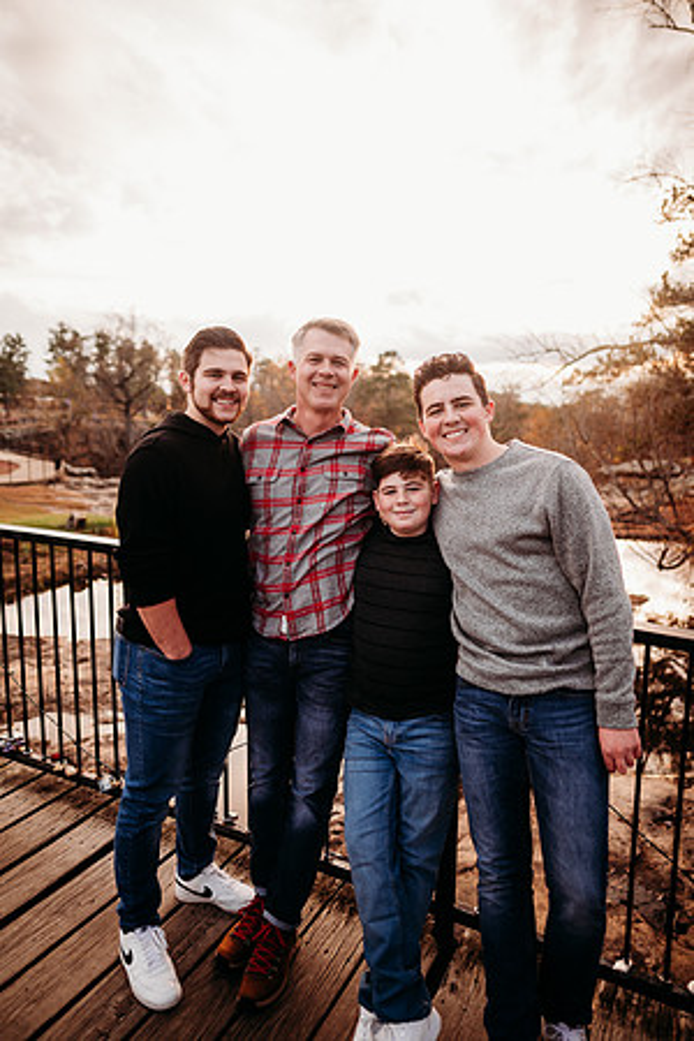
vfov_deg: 73.7
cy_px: 520
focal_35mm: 24
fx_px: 694
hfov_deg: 53.1
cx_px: 347
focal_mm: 24
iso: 125
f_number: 2.2
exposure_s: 1/400
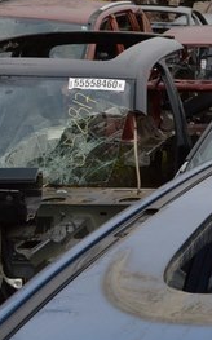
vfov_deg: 19.4
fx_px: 991
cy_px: 91
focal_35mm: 107
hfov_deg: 10.3
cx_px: 534
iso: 100
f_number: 7.1
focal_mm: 18
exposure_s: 1/200
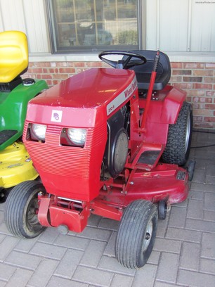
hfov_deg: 37.7
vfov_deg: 49.0
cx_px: 108
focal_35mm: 38
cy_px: 144
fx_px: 315
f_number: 4.3
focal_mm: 6.8
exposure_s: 1/50
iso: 160
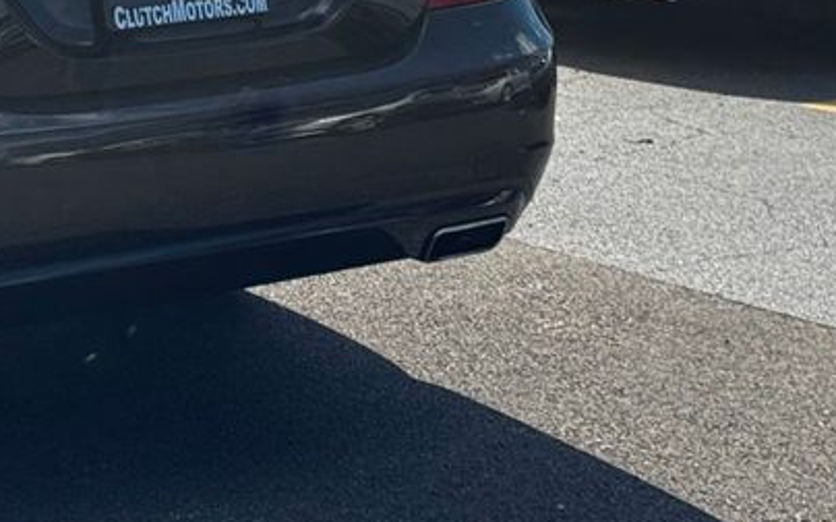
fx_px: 2937
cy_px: -44
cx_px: -211
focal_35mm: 129
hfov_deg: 15.5
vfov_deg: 10.0
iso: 64
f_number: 1.78
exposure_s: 1/3817
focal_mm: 6.76
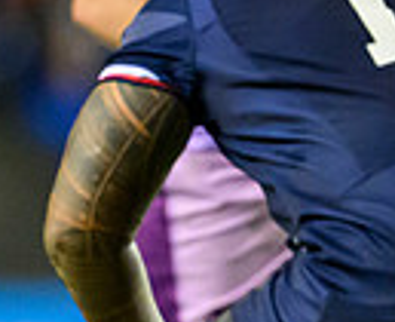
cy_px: 464
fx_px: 30274
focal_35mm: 2572
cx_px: 1027
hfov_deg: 0.7
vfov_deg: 0.6
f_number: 2.8
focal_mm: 400
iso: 6400
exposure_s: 1/1250
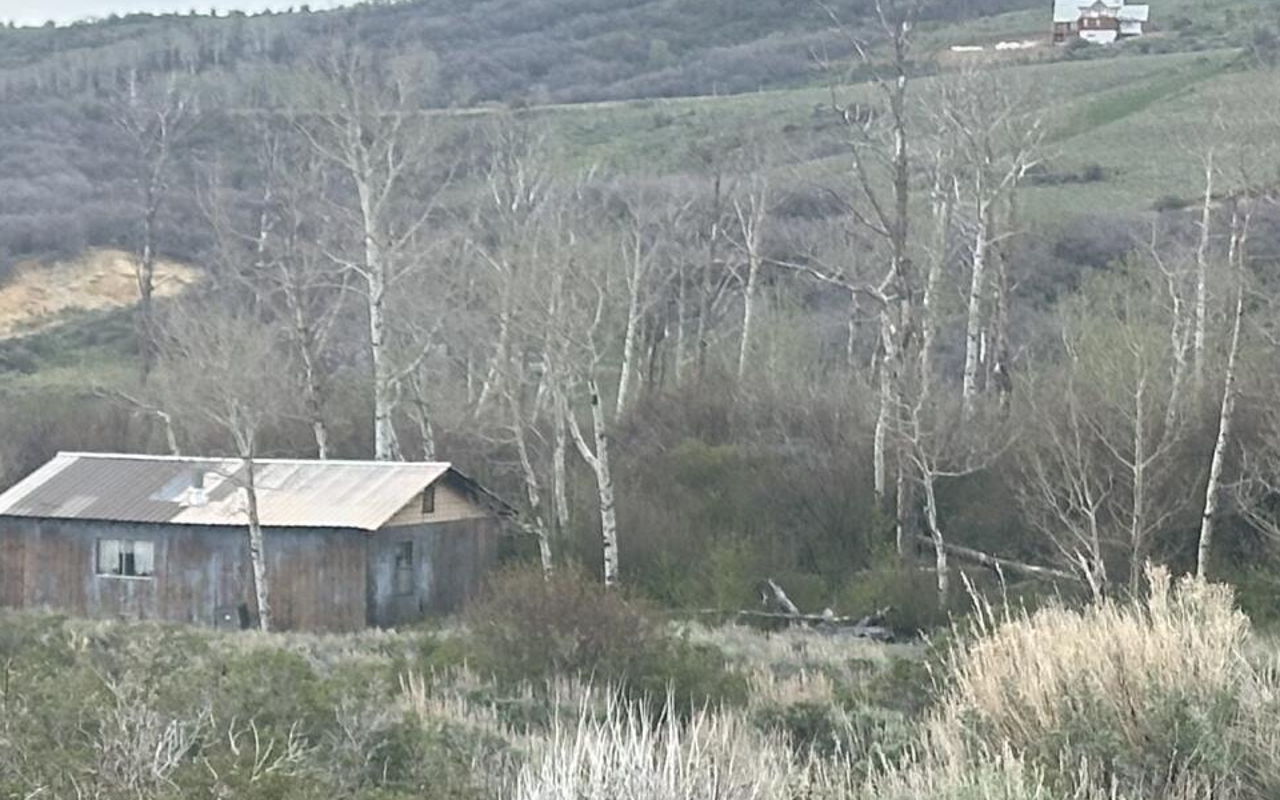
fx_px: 5547
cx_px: -29
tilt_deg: -8.4
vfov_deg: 8.1
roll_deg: -0.5
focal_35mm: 159
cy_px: 1048
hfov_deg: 13.0
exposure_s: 1/864
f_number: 1.78
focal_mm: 6.86
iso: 64
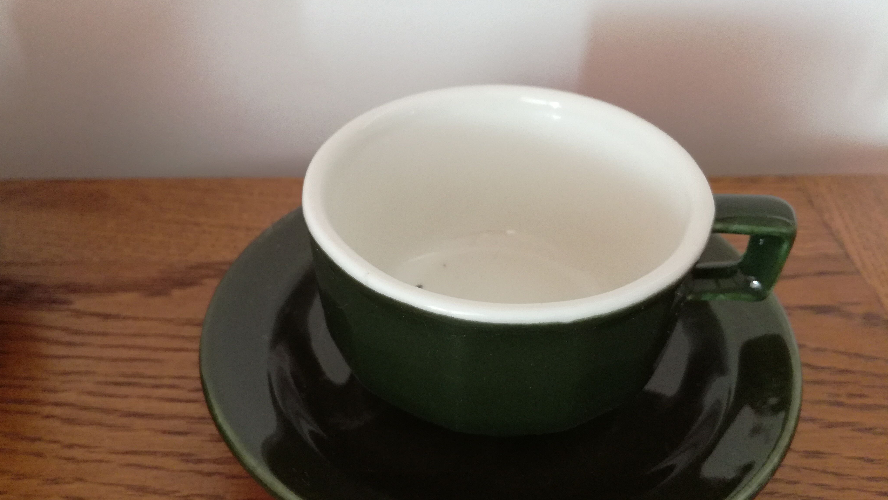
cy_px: 268
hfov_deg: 64.3
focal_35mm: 30
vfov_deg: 38.9
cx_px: 448
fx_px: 706
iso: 200
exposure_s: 1/33.3
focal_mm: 3.79
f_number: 2
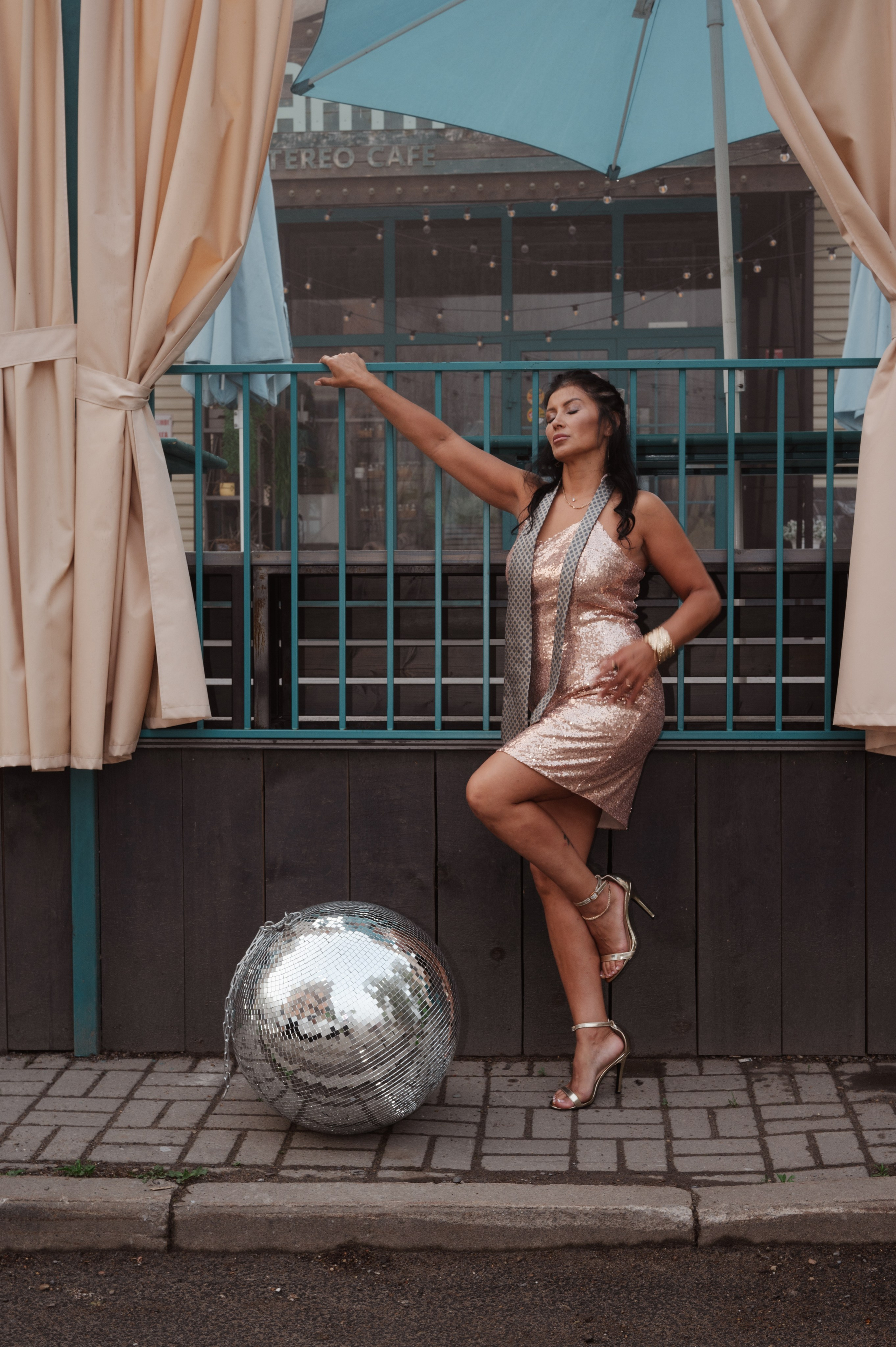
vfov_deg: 39.6
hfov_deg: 27.0
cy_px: 674
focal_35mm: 50
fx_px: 1869
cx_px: 448
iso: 250
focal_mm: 50
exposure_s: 1/40
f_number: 10
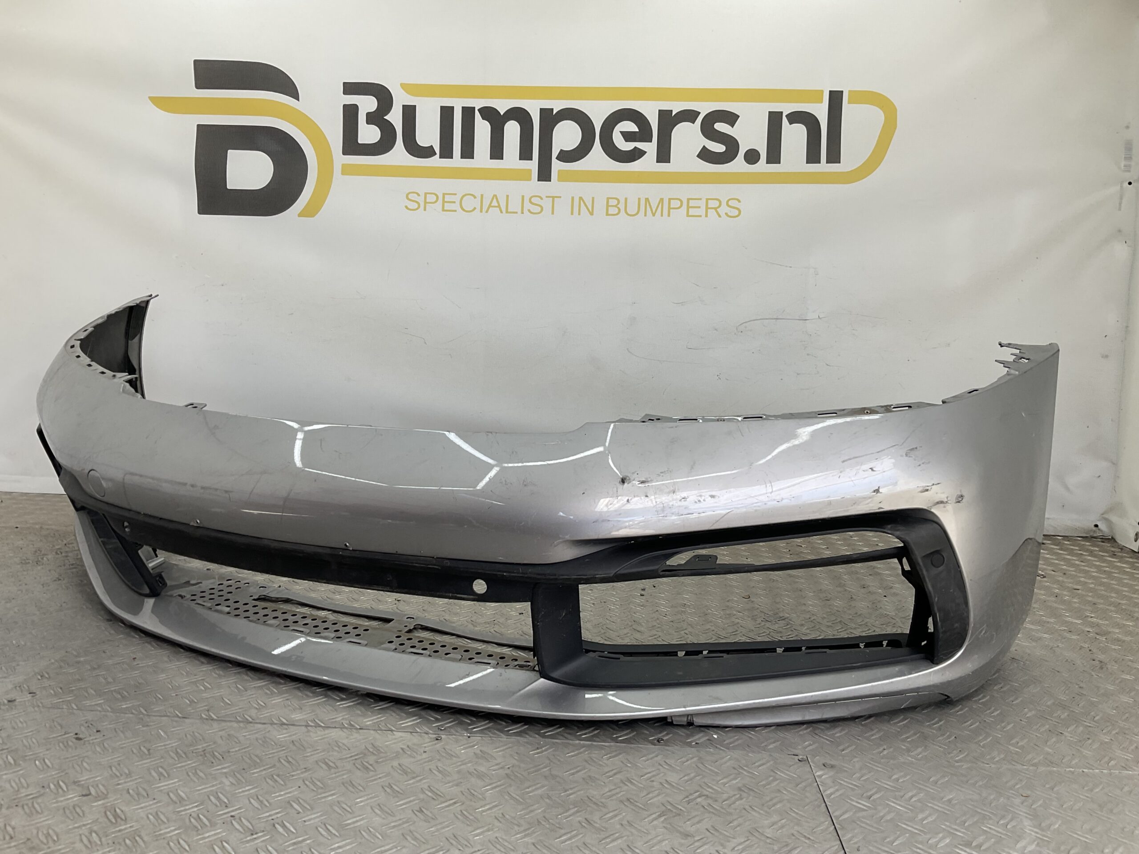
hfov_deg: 61.7
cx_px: 570
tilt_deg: -7.2
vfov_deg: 48.2
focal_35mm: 29
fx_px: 954
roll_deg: -3.9
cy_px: 427
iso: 16
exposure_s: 1/206
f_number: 1.8
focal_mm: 3
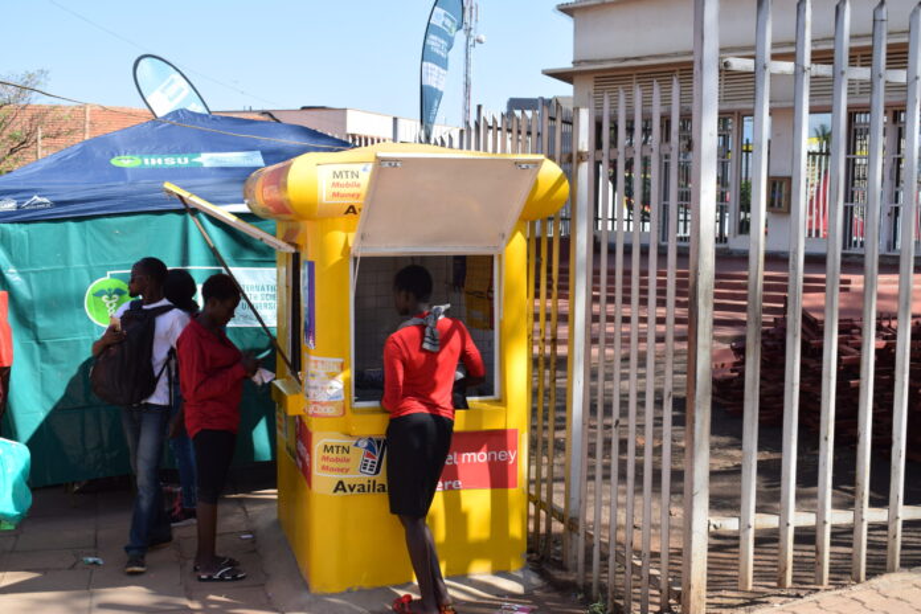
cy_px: 307
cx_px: 460
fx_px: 1190
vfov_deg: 28.9
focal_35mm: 46
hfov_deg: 42.3
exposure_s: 1/250
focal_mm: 31
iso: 200
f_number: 8
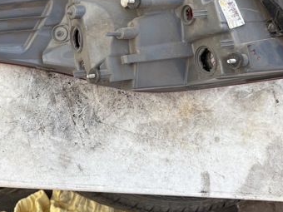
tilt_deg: -65.1
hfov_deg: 38.3
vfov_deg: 29.1
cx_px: 87
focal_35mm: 49
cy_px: 46
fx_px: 401
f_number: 1.6
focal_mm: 5.96
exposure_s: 1/764
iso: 50
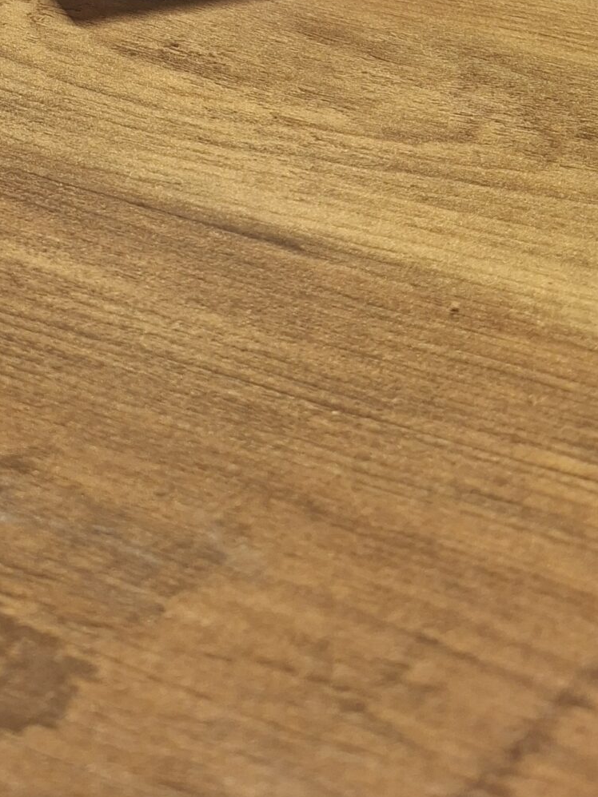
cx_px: -130
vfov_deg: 27.9
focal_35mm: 59
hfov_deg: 22.7
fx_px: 1360
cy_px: -201
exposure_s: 1/100
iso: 200
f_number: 1.8
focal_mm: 5.54
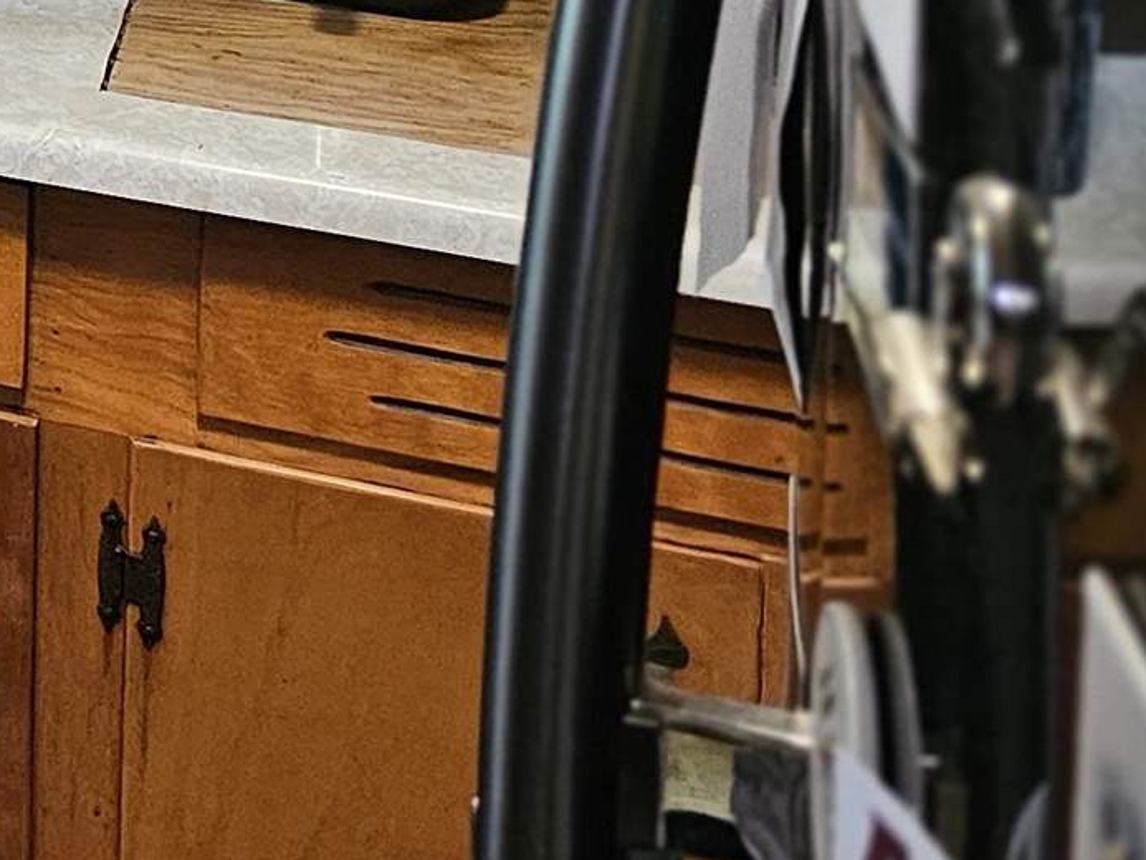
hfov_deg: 15.1
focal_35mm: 102
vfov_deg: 12.3
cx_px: -1237
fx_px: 3377
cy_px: -1035
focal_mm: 6.3
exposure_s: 1/120
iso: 800
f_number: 1.7
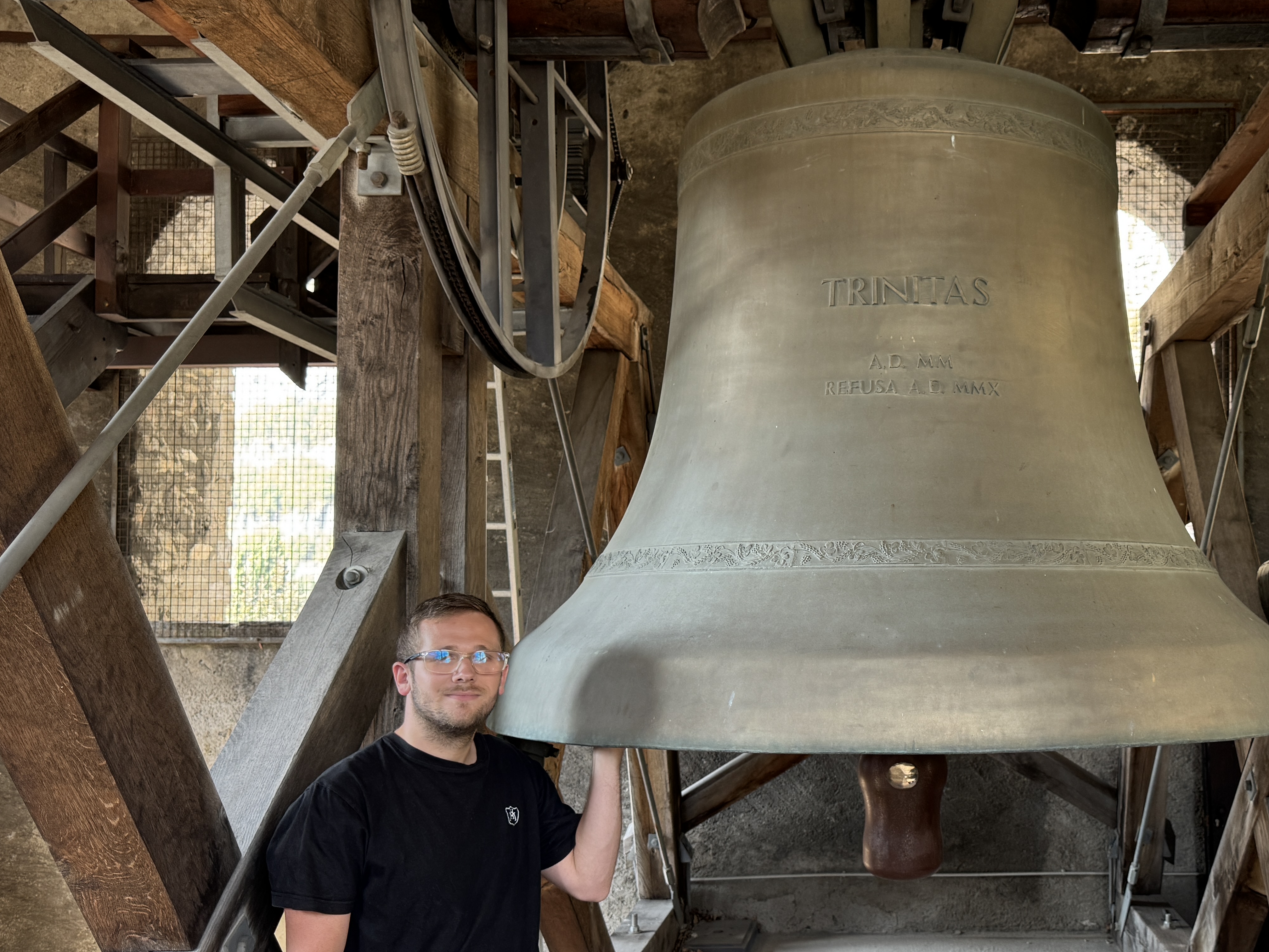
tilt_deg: +2.5
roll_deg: +0.5
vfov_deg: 41.7
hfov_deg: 52.5
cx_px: 886
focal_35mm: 34
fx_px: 1246
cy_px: 551
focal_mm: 6.76
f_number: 1.78
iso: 200
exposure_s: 1/121
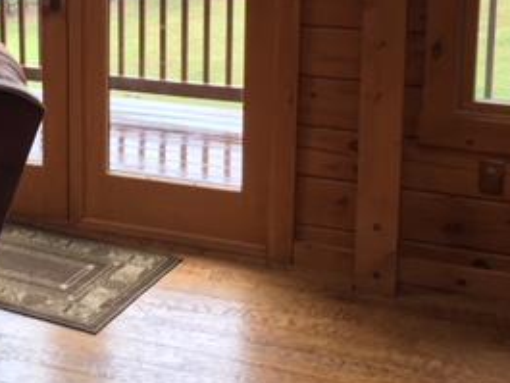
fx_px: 1032
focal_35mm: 70
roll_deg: -0.6
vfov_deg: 20.3
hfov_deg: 26.9
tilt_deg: -8.3
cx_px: 65
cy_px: -8
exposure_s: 1/30
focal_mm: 4.15
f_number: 2.2
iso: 25
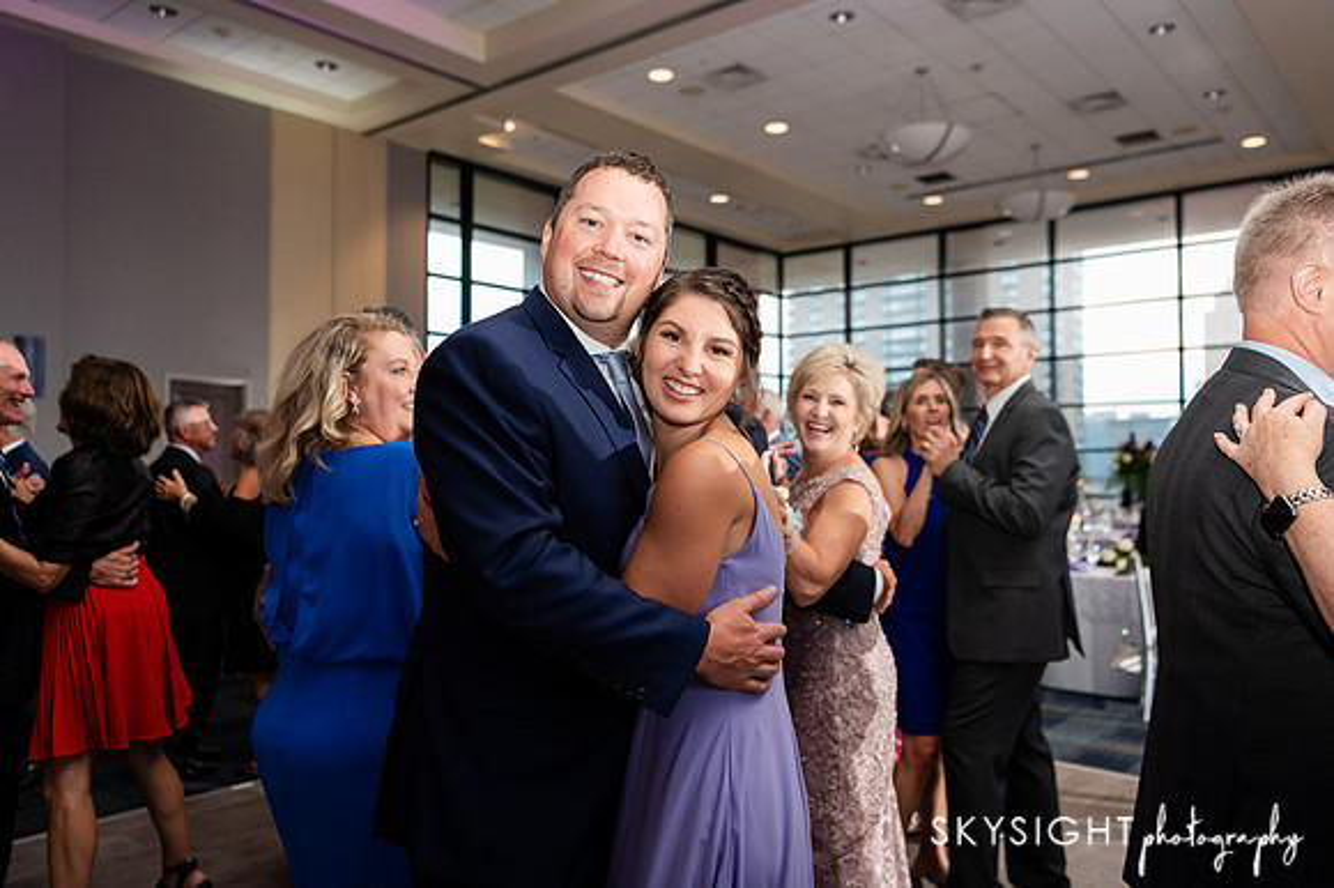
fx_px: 1052
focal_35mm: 28
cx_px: 667
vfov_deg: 45.8
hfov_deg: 64.8
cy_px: 444
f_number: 3.2
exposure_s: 1/200
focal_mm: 28
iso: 2000
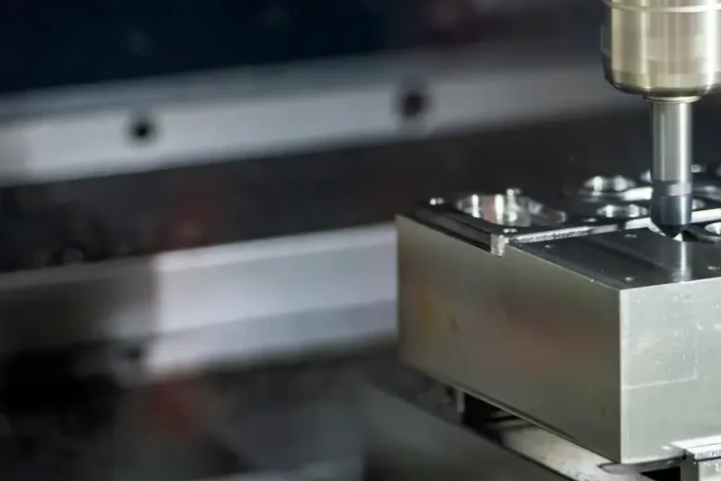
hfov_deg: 7.4
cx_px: 463
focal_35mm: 278
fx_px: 5570
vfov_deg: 4.9
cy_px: 201
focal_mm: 200
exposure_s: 1/640
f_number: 4
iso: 2000
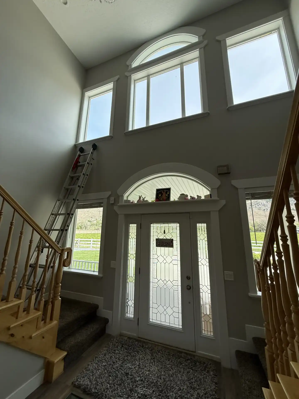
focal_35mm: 14
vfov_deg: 102.1
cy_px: 200
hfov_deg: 85.7
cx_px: 150
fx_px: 161
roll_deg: -1.2
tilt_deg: +13.6
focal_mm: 2.22
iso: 64
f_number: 2.2
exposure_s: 1/631
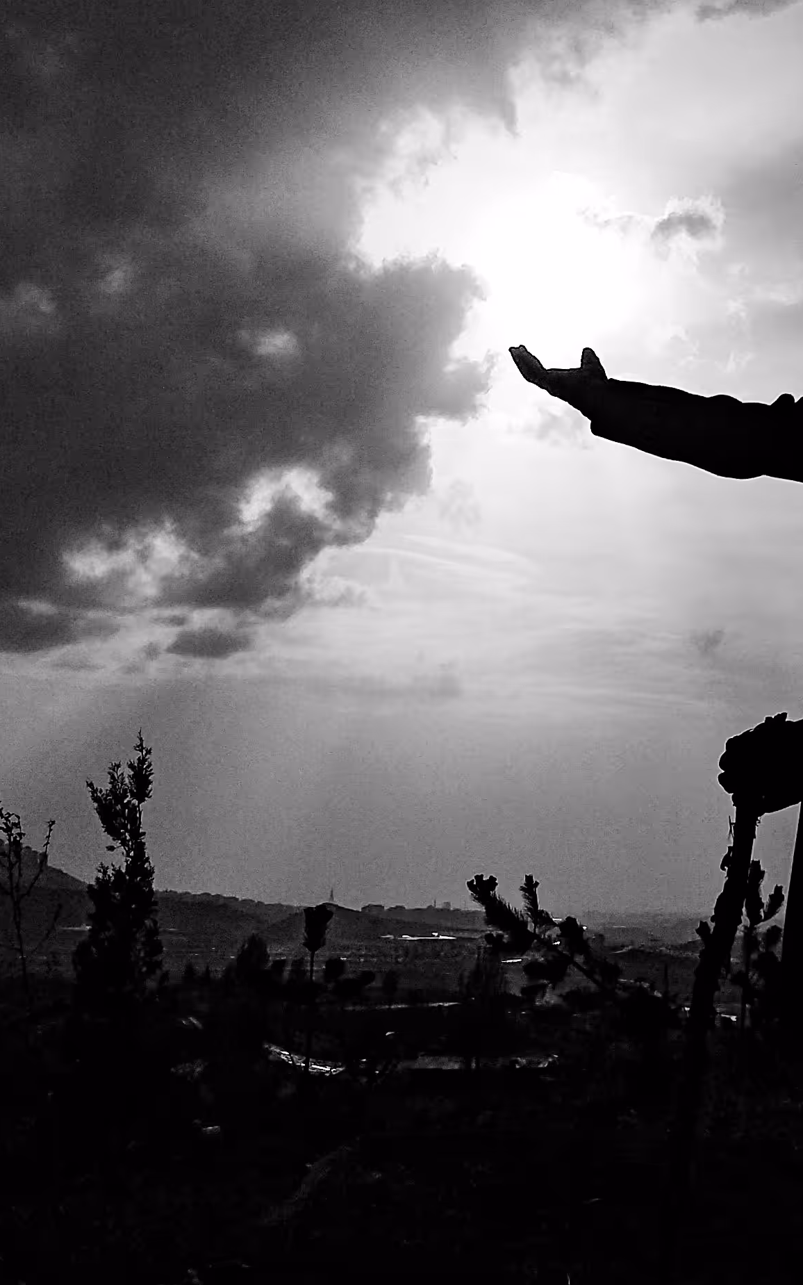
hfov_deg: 22.2
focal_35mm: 58
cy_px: 428
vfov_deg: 34.8
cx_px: 576
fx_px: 2030
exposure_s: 1/7644
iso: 50
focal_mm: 3.3
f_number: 2.2
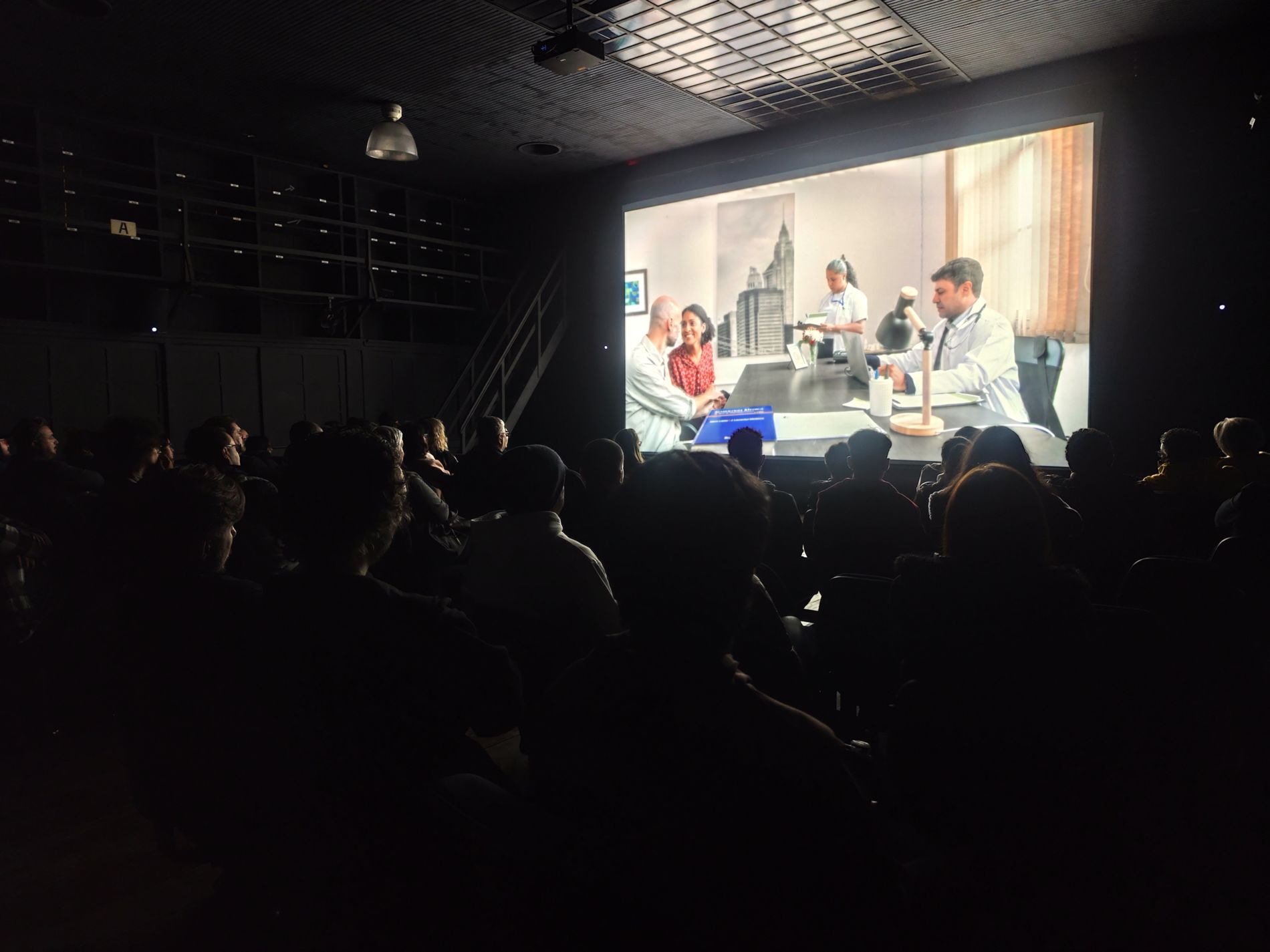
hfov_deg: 73.9
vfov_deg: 58.9
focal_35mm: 23
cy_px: 476
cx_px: 635
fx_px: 844
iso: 2500
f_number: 1.65
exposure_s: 1/17.1
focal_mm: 6.19
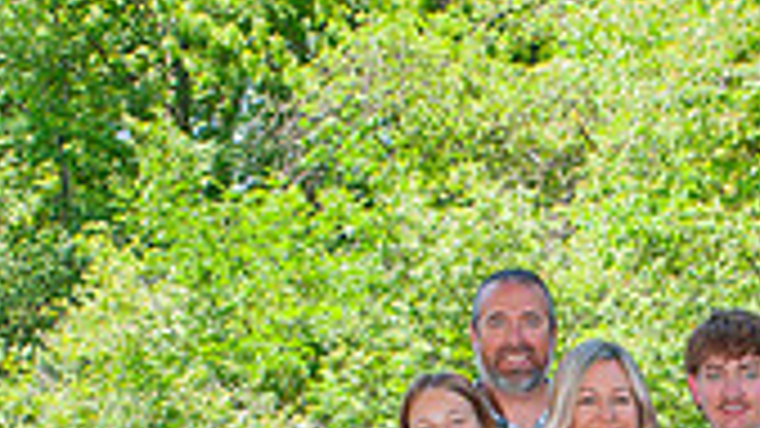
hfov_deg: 17.3
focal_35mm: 122
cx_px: 715
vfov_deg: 9.6
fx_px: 2458
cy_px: 662
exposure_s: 1/160
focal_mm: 34
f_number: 13
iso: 640
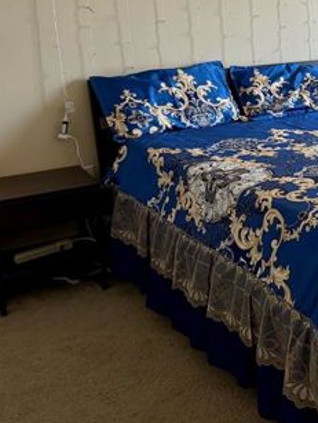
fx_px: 672
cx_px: 394
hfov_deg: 23.9
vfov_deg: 34.0
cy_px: 94
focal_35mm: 55
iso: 200
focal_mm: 6.76
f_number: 1.78
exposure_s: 1/82
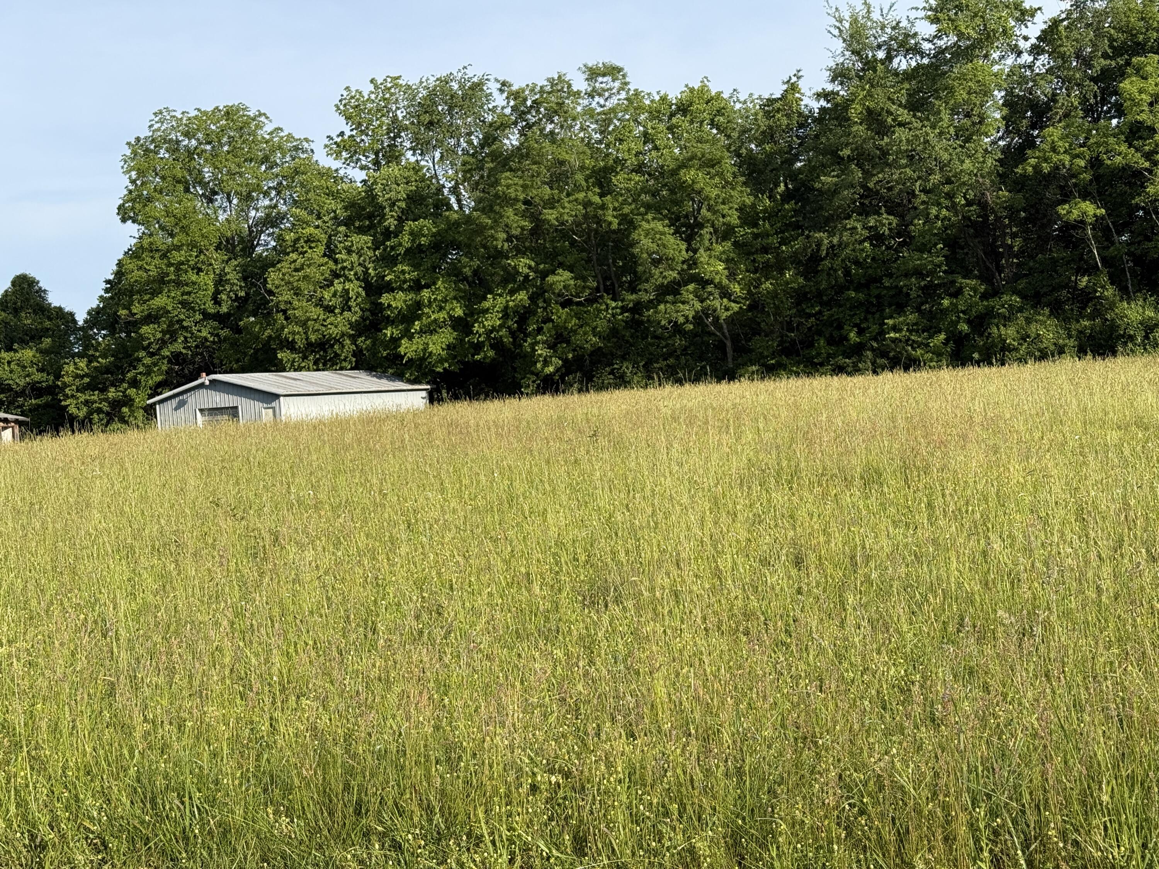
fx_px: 1607
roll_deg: +3.5
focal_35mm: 48
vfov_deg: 30.3
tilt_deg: -0.6
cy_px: 434
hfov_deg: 39.7
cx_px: 580
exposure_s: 1/2577
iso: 64
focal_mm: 6.76
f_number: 1.78
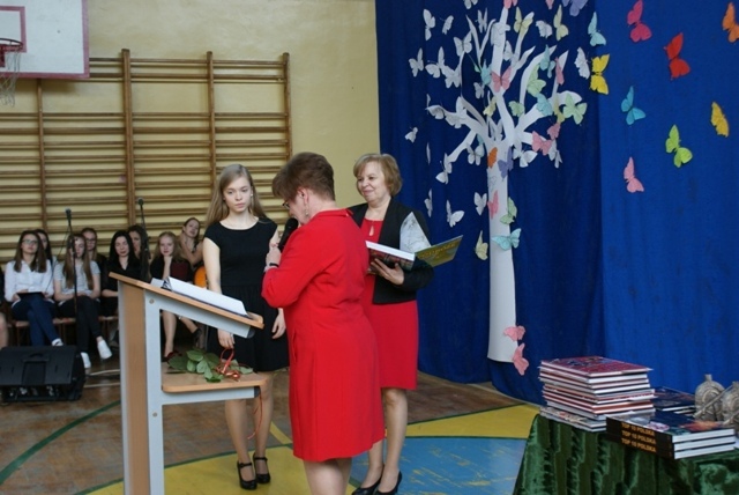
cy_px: 248
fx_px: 1079
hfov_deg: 37.8
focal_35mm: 52
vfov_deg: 25.8
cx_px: 370
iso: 200
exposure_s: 1/60
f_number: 5.6
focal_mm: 35
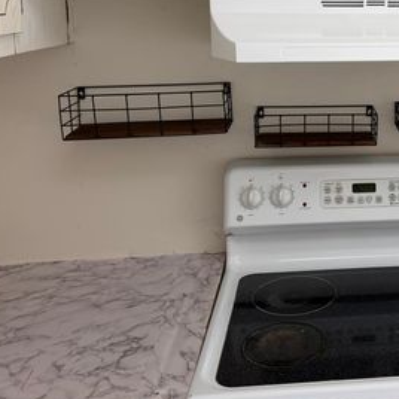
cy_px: 84
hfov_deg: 33.7
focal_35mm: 47
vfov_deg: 35.0
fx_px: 613
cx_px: 377
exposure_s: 1/120
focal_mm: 6.76
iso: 125
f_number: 1.78
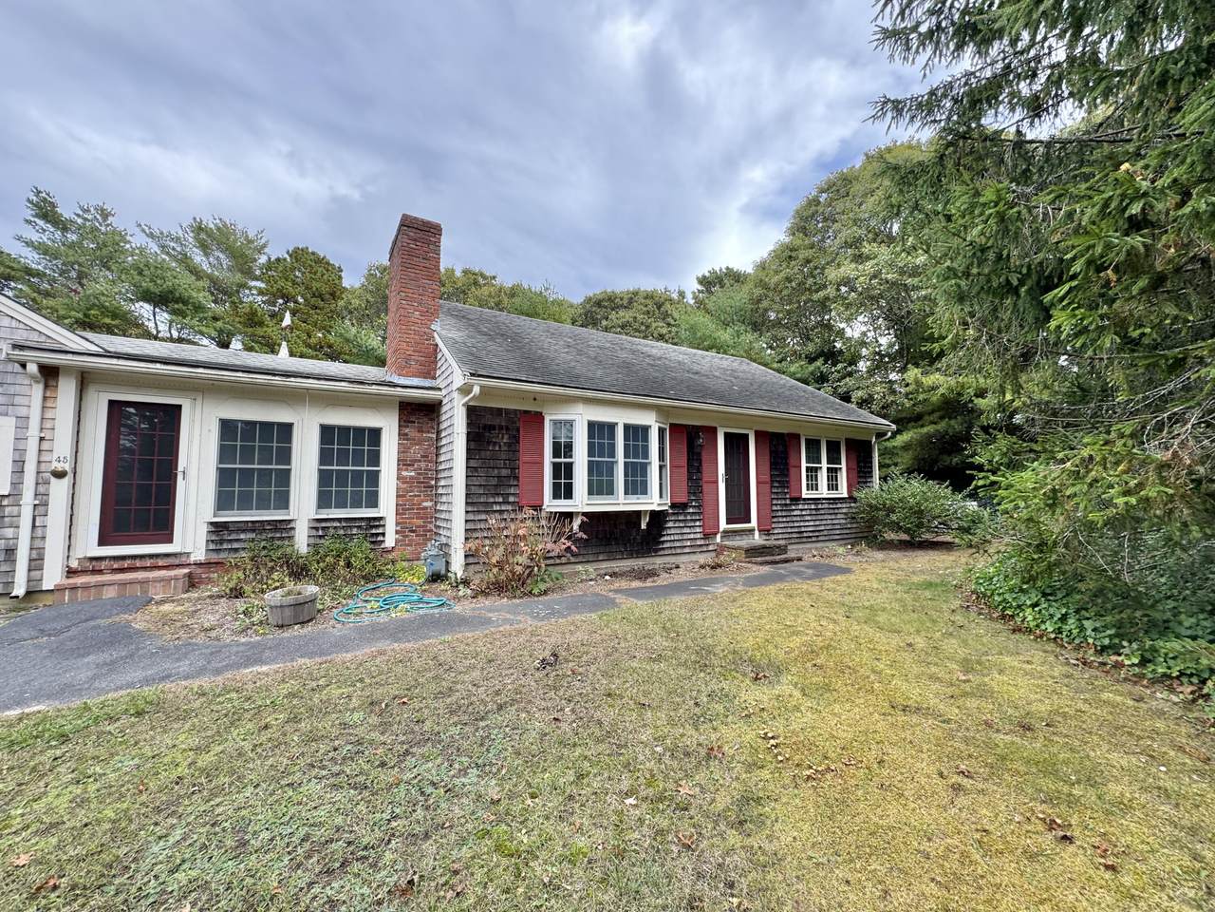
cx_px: 608
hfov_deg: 102.1
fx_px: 491
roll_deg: -0.5
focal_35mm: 14
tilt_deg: +5.0
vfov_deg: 85.7
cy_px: 456
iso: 40
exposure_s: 1/158
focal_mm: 2.22
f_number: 2.2
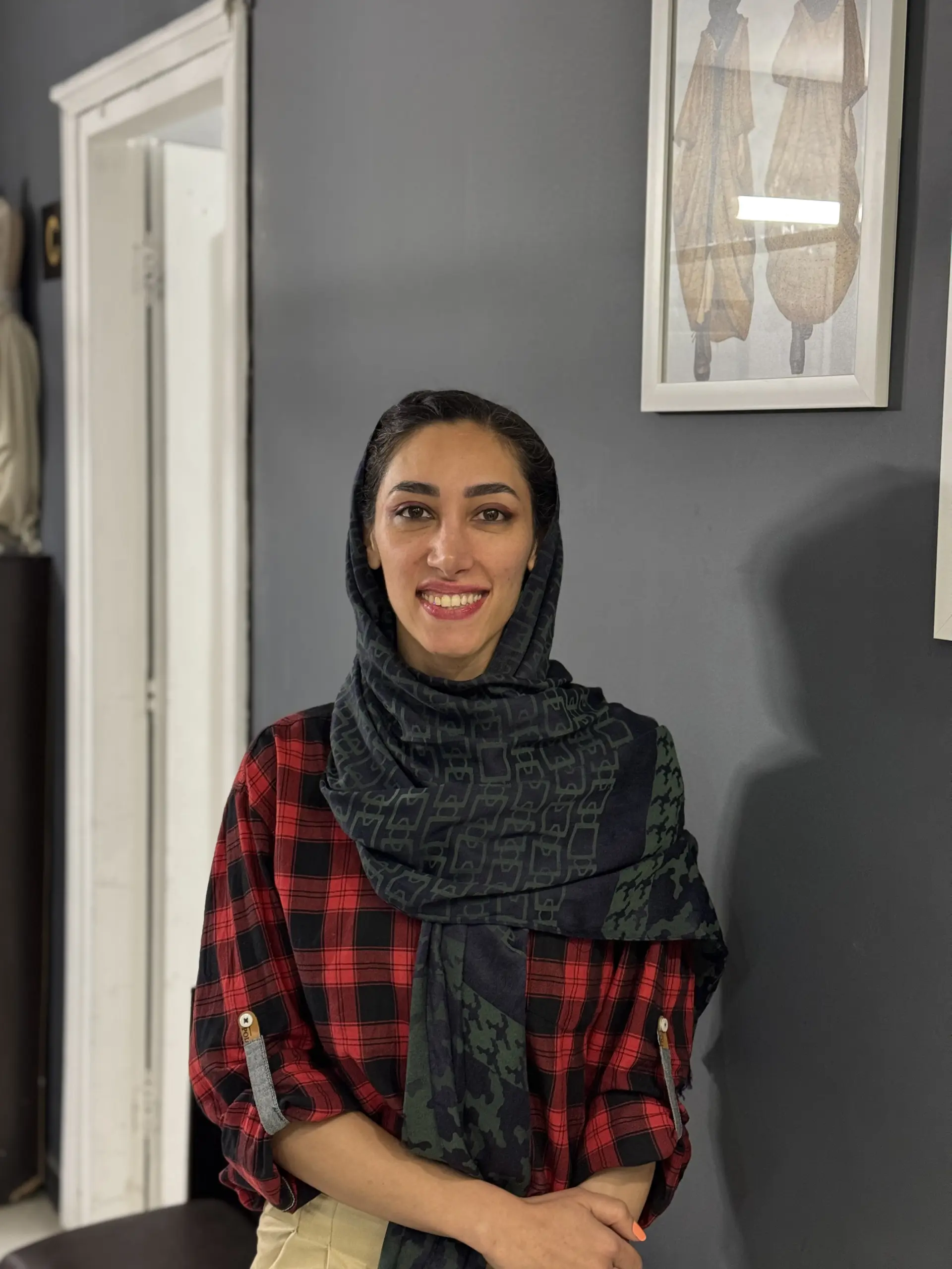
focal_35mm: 48
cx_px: 476
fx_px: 1760
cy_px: 634
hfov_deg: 30.3
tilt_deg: -5.9
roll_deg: -2.4
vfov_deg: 39.7
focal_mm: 6.76
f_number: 1.78
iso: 320
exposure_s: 1/33
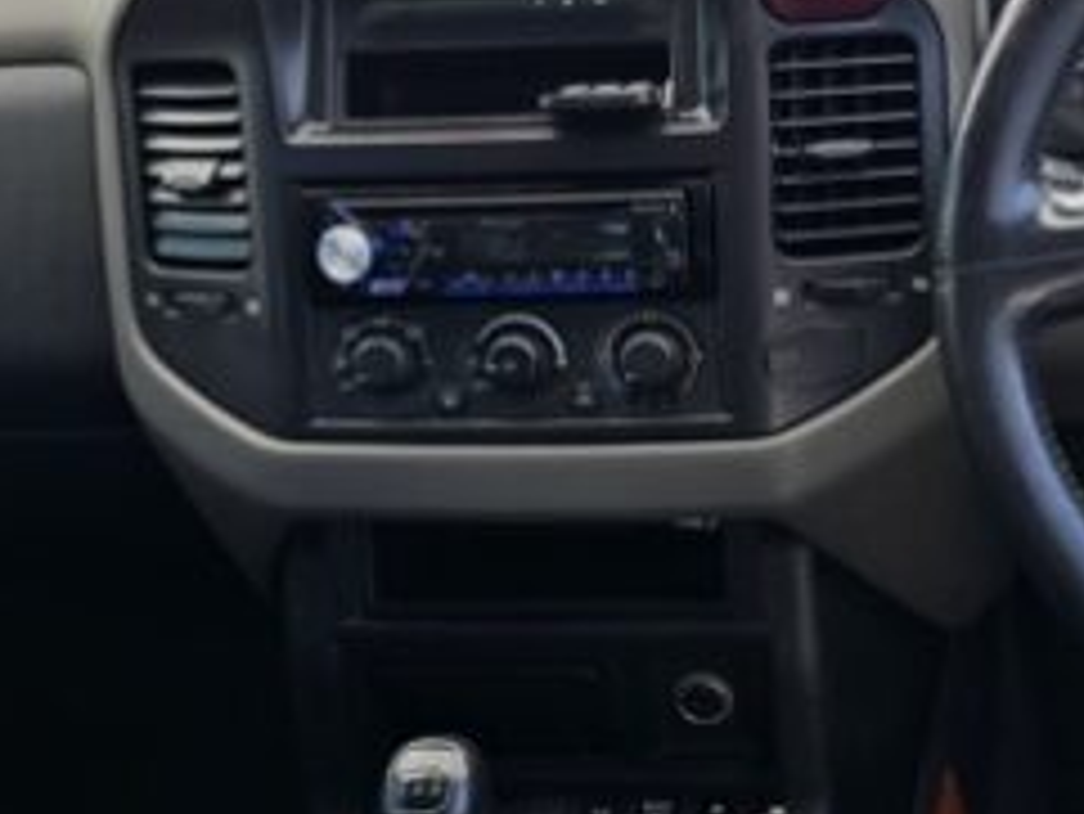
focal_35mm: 76
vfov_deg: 19.4
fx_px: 2381
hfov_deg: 25.6
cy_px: 304
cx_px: 688
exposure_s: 1/243
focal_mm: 6.3
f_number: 1.7
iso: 12
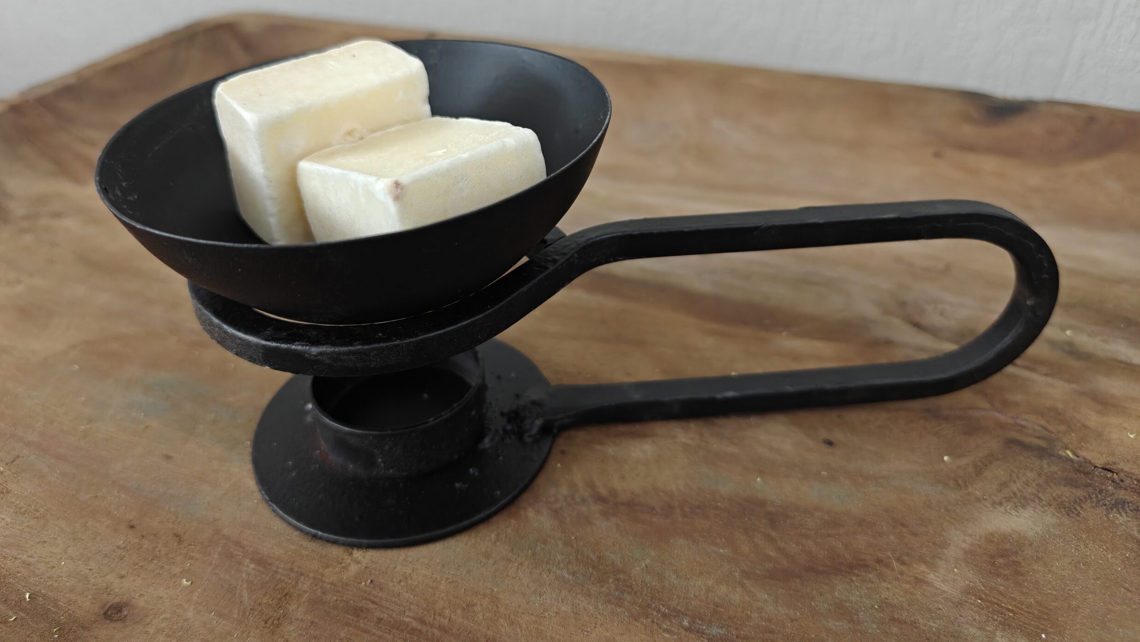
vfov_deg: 43.9
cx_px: 550
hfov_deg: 71.9
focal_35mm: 26
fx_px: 786
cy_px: 228
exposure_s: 1/100
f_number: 1.6
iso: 1250
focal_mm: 6.06
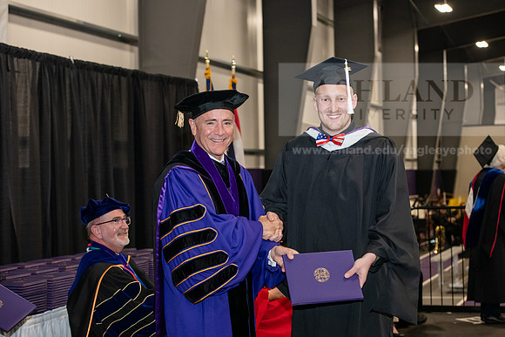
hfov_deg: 28.8
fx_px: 982
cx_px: 252
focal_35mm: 70
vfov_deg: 19.5
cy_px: 168
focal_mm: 70
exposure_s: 1/200
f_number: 5
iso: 2500
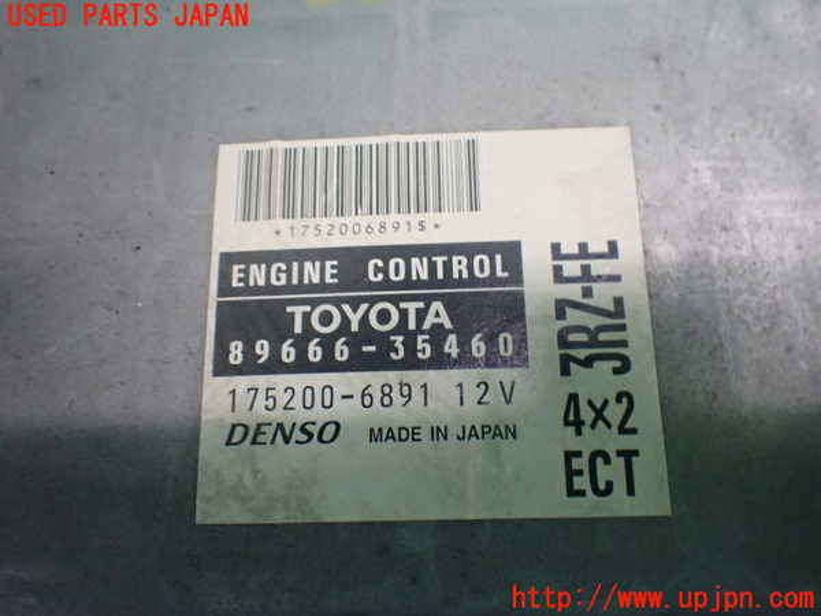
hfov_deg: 60.0
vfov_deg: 46.8
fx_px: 712
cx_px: 410
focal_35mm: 30
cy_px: 308
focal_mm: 5.4
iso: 800
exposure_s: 1/100
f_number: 2.3
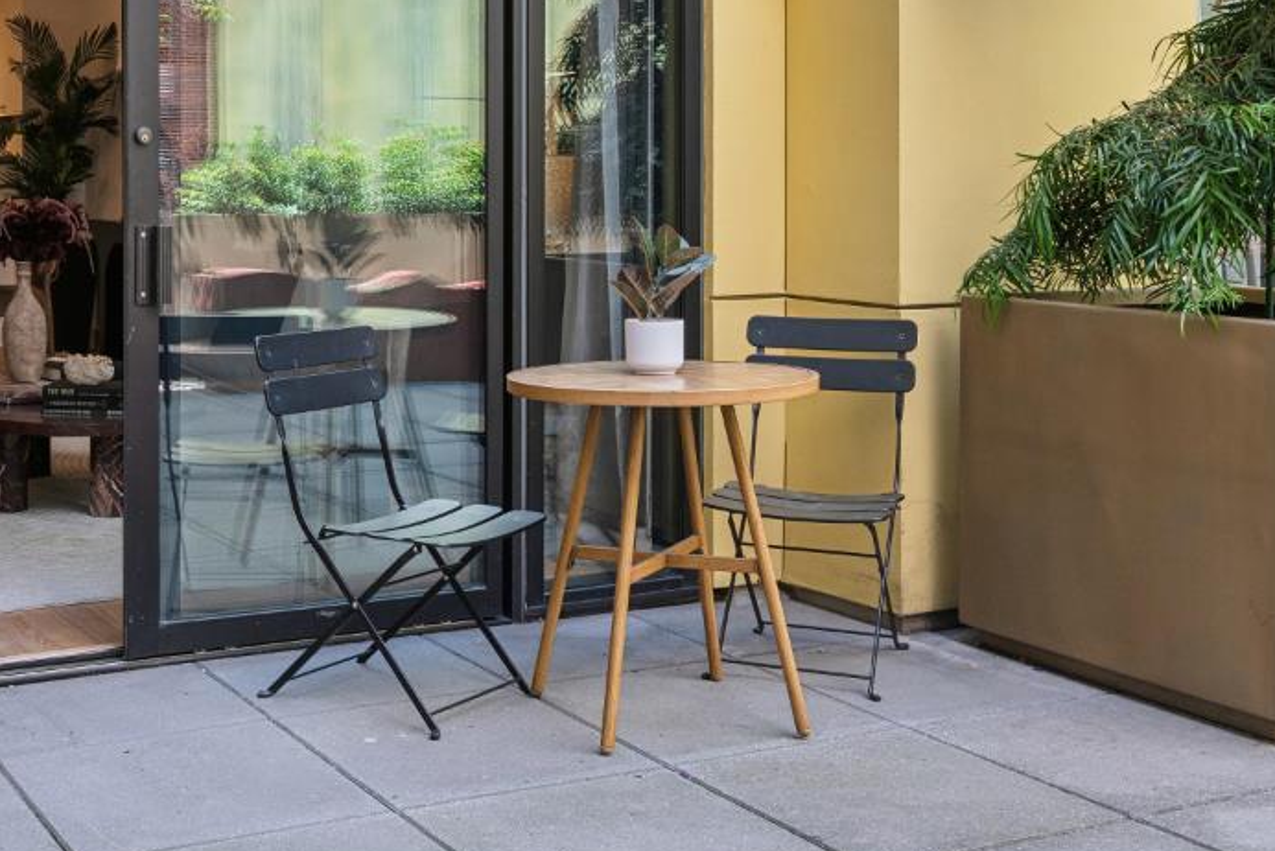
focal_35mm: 52
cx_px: 346
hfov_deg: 37.4
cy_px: 147
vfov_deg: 25.5
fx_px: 1842
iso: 180
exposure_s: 1/15
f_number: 8
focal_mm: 24
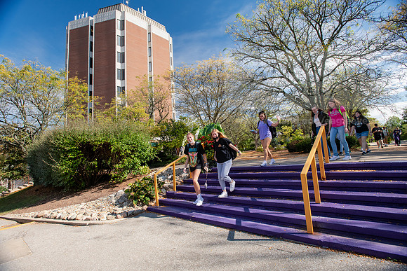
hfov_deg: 93.3
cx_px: 204
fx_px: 192
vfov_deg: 70.5
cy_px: 136
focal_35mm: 17
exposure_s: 1/320
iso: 640
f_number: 7.1
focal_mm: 17
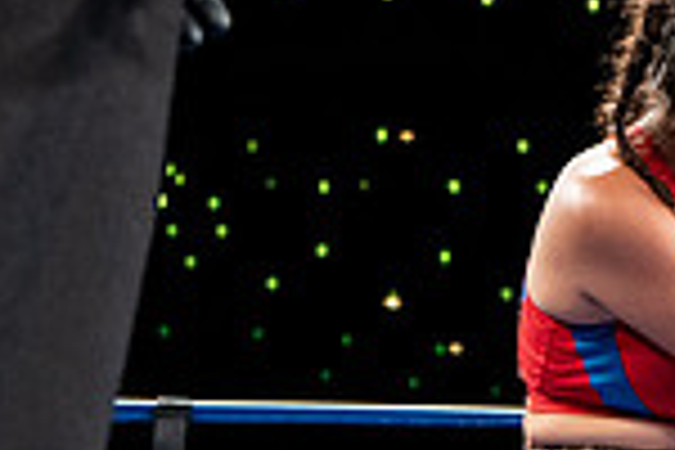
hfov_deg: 9.8
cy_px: 448
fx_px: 3693
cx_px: 1251
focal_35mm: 197
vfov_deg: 6.9
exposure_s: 1/800
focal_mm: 50
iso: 3200
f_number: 4
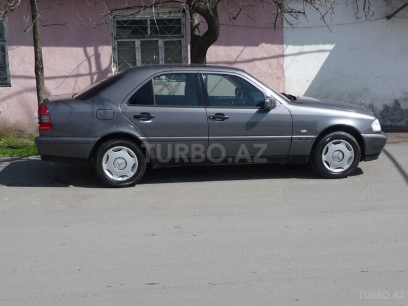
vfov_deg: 30.3
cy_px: 153
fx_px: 566
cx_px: 204
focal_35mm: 48
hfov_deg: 39.7
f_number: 4.2
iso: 100
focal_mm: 8
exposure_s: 1/800
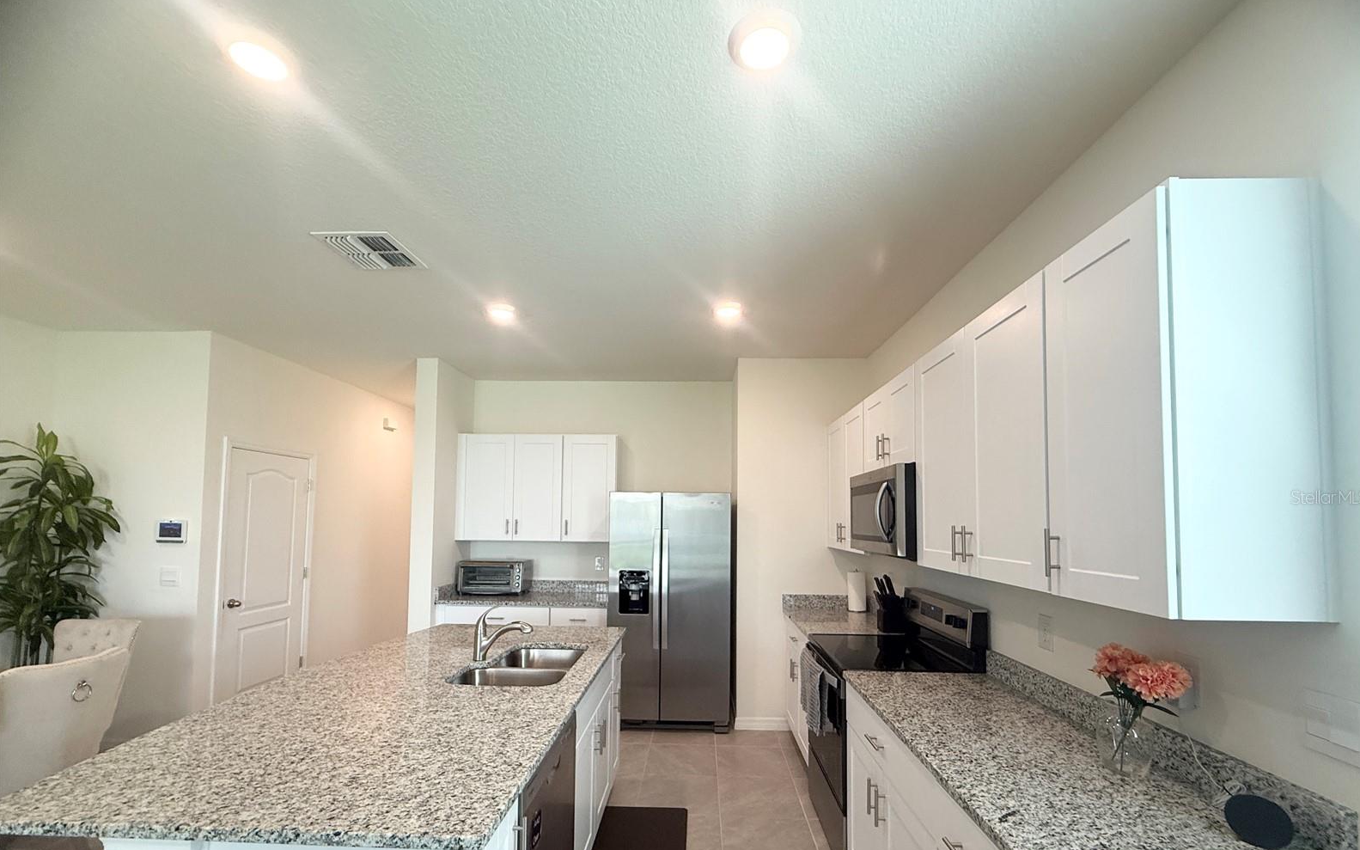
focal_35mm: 15
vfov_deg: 74.2
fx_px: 556
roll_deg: -0.2
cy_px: 497
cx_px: 685
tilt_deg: +3.0
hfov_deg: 101.5
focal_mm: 2.22
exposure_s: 1/120
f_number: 2.2
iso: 200
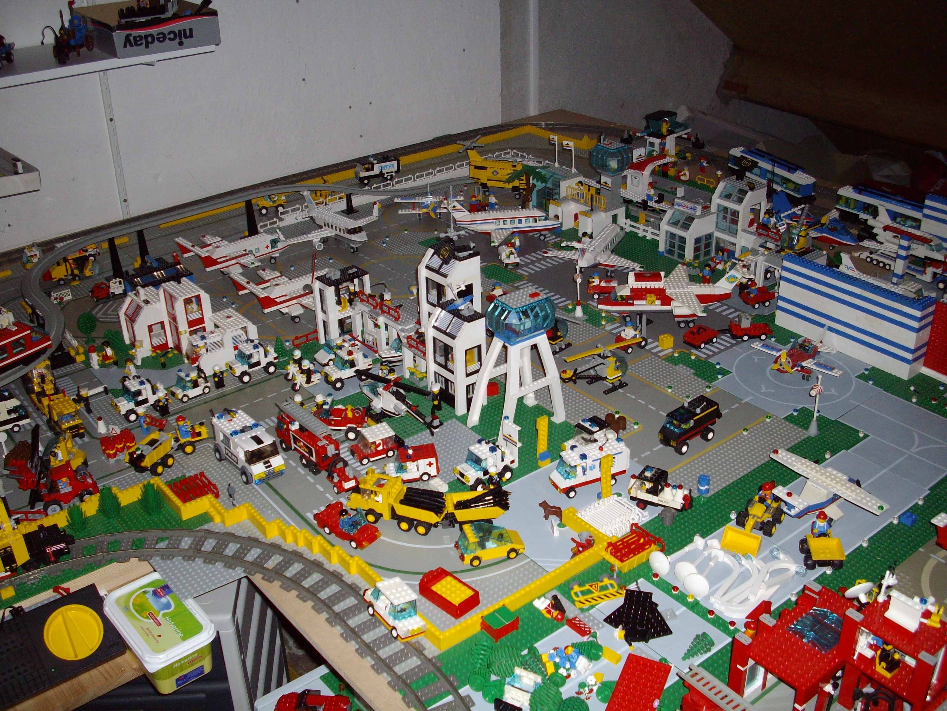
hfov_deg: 50.1
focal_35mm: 37
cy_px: 356
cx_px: 474
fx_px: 1012
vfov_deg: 38.7
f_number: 2.8
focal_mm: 6.2
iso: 160
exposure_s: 1/50
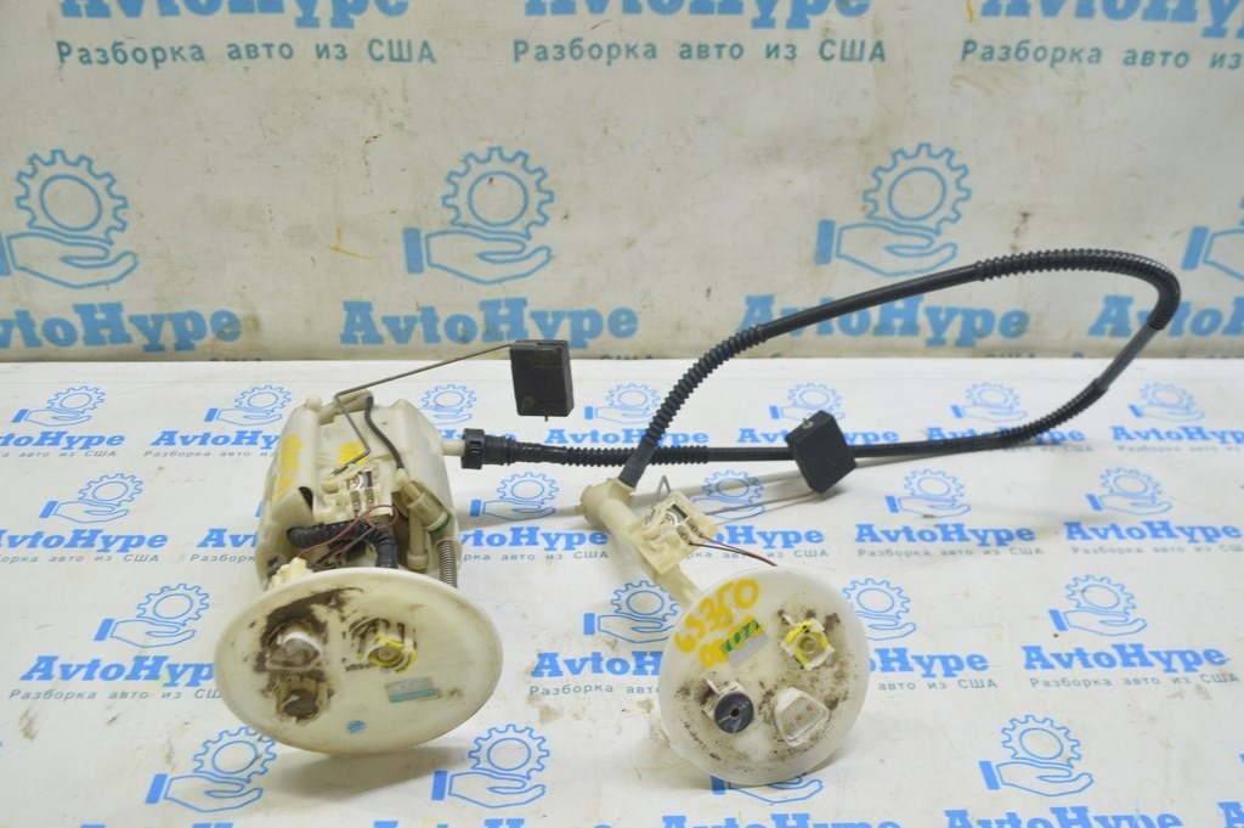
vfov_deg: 38.3
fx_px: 1191
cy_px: 414
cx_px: 622
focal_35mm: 34
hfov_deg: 55.1
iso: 400
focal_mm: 23
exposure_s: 1/20
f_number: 5.6
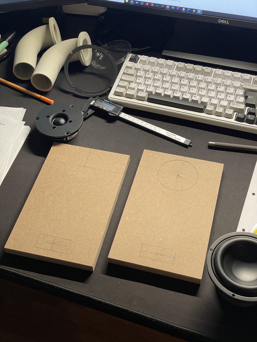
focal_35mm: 52
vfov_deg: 36.8
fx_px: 515
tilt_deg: -49.6
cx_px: 128
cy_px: 171
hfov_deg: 28.0
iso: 100
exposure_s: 1/50
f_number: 2
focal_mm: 6
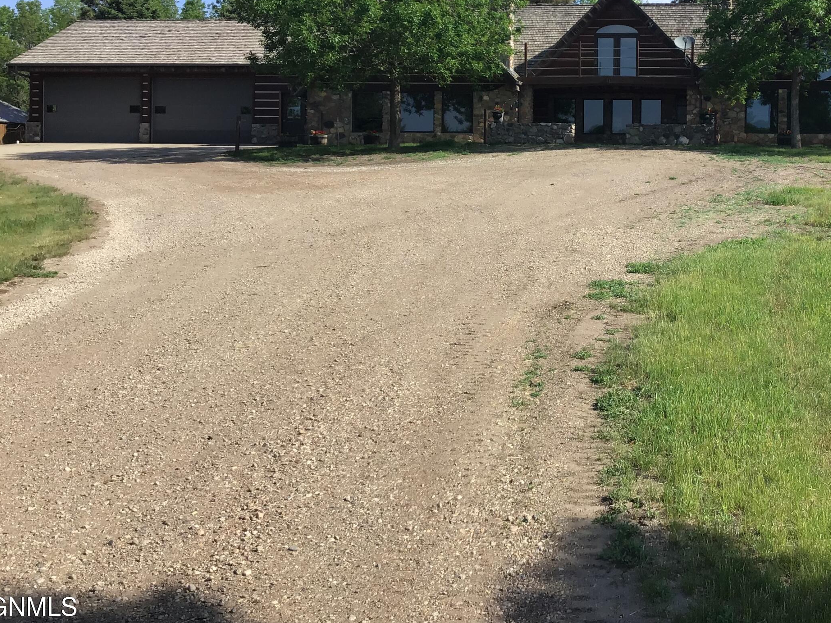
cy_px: 196
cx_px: 589
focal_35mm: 45
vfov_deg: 31.9
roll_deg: -1.0
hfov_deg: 41.2
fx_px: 1080
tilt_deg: -0.1
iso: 25
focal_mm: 3.3
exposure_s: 1/970
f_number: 2.4
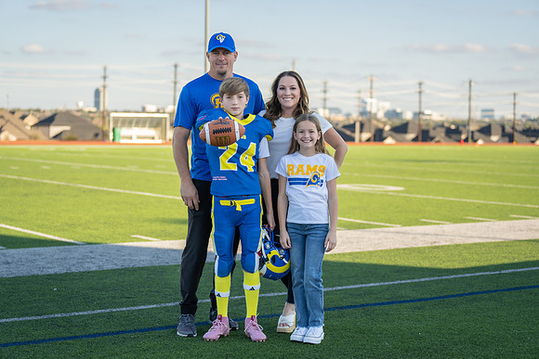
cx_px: 270
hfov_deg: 28.8
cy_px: 180
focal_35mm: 70
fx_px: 1048
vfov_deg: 19.5
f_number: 2.8
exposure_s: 1/500
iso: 100
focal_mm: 70
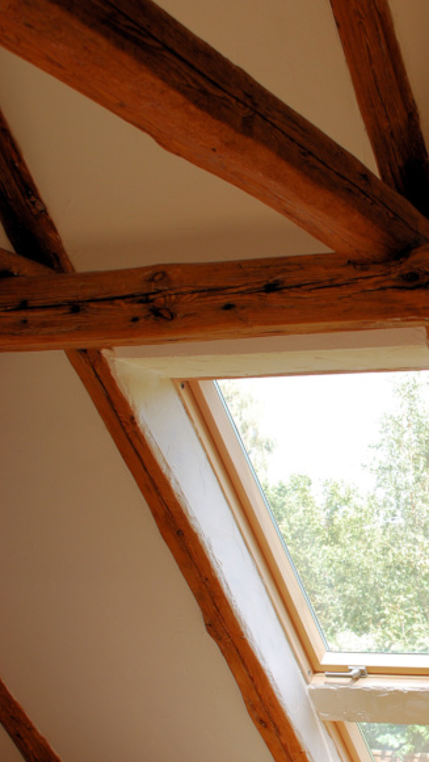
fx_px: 1314
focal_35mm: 65
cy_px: 577
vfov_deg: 31.7
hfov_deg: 18.1
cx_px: 431
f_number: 4.5
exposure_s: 1/80
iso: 100
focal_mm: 24
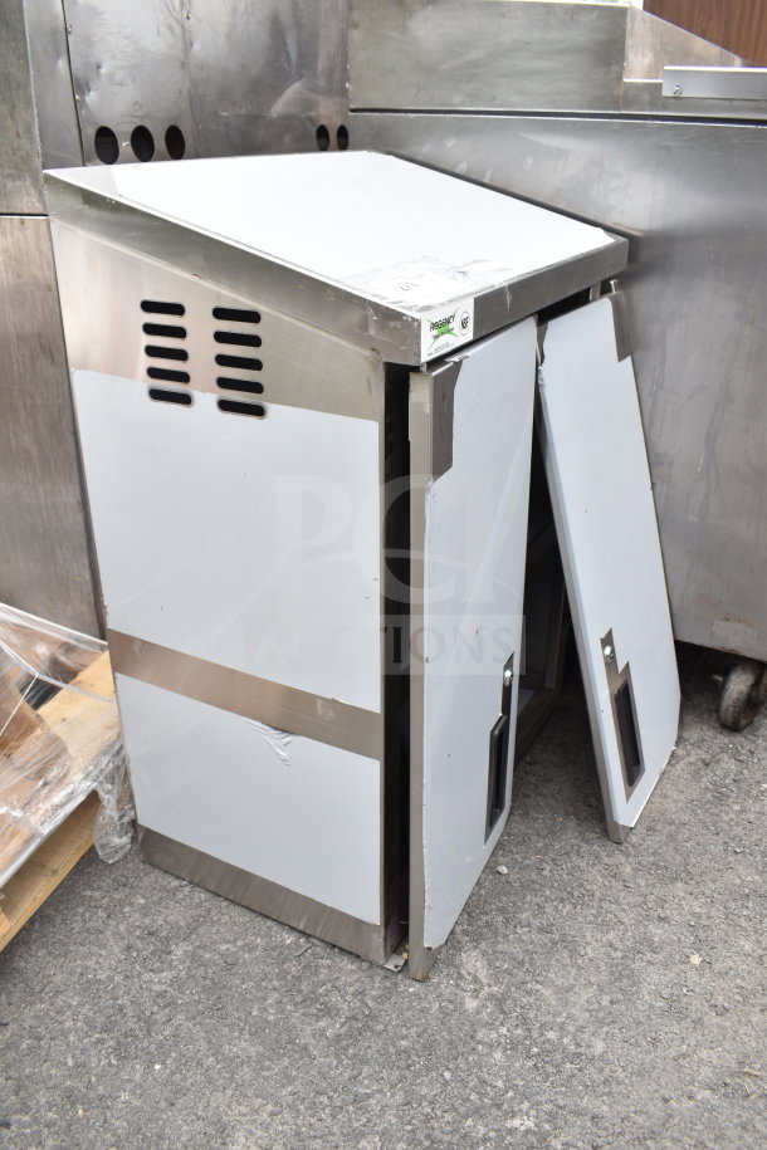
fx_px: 959
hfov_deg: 43.6
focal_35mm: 30
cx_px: 384
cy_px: 575
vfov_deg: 61.9
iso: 200
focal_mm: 20
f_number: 5.6
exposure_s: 1/125
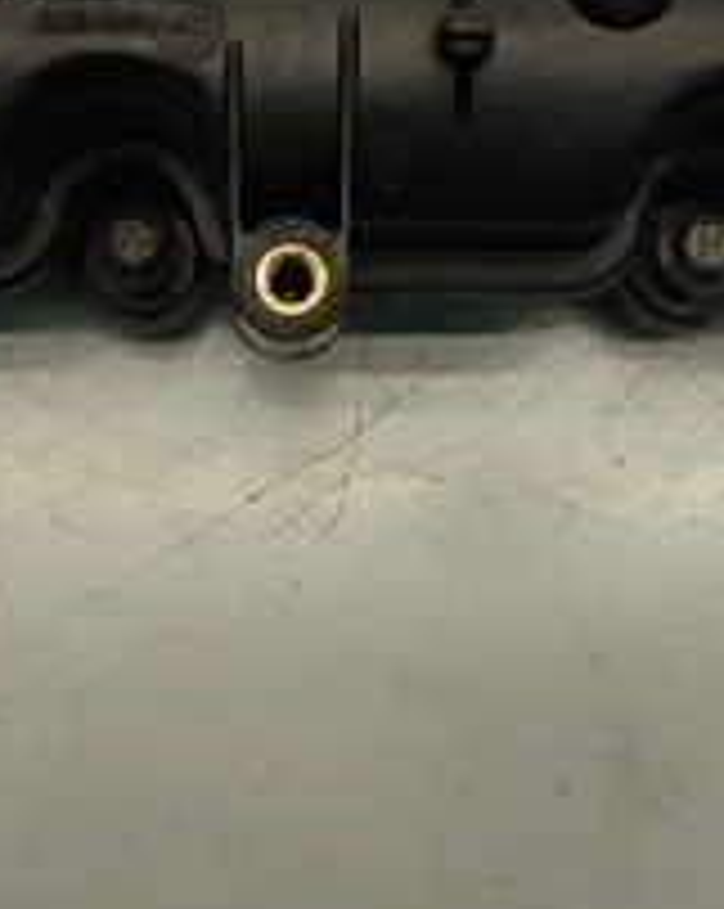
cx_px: 301
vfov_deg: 27.8
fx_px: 1745
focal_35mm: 65
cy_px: 40
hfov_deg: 23.4
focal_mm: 3.7
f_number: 3.5
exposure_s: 1/60
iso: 160
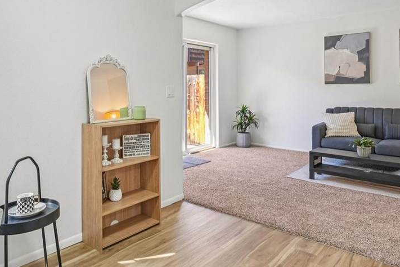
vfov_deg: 47.3
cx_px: 174
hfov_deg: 67.1
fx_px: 300
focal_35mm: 27
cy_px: 93
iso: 800
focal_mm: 10
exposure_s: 1/10
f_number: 8
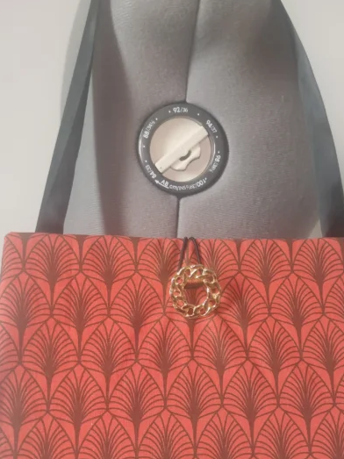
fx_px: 623
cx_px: 196
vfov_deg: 39.9
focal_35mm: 47
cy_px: 307
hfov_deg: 30.8
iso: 420
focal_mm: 6.72
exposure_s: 1/100
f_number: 1.69
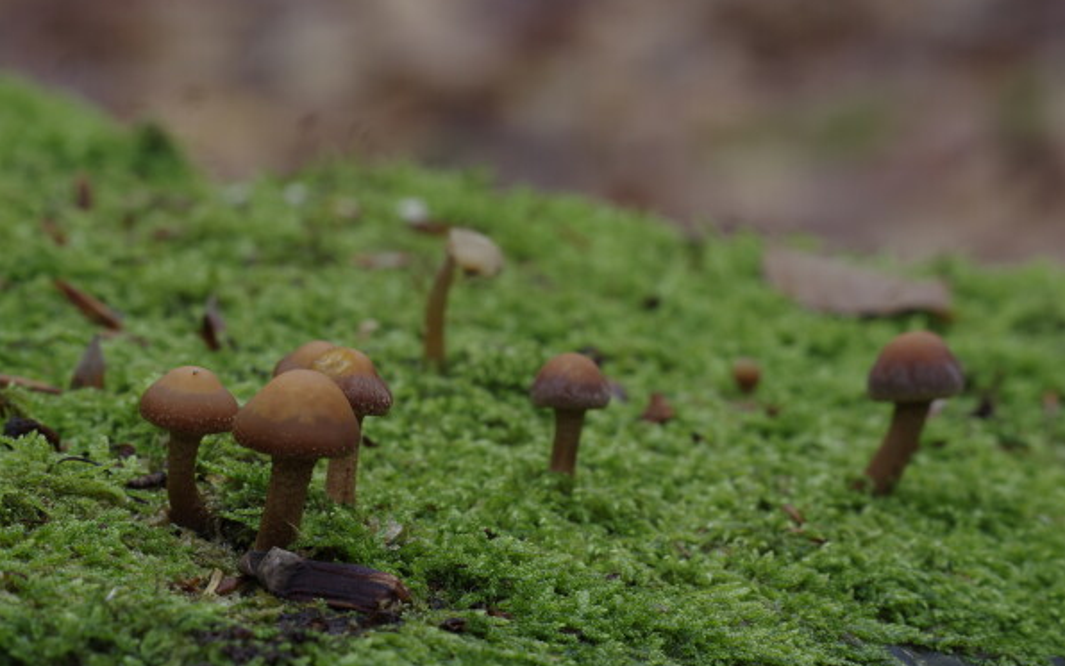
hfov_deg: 7.2
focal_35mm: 292
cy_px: 345
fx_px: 8478
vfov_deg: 4.5
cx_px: 534
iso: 200
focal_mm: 190
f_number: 11
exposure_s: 1/8
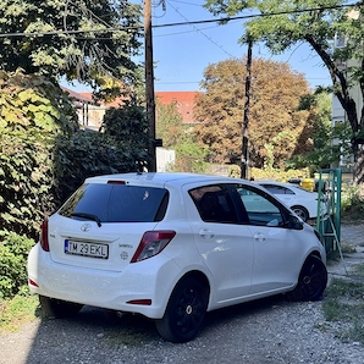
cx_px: 182
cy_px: 211
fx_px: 678
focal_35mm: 57
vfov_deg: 30.0
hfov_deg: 30.0
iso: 64
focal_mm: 6.76
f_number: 1.78
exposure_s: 1/1366
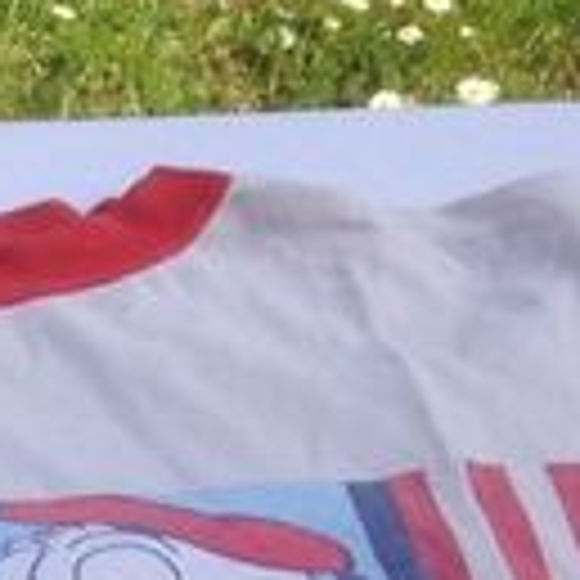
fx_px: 4284
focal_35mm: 226
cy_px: 769
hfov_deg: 6.8
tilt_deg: -35.9
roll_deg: +0.3
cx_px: -1299
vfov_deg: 7.7
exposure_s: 1/1130
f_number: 2.4
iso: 50
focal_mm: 4.12
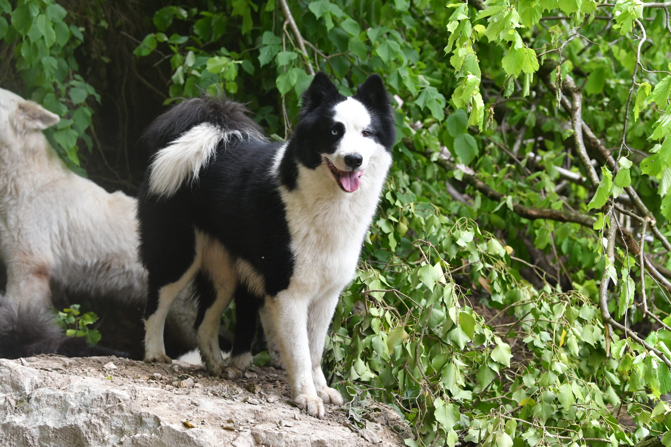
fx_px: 2237
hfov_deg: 17.1
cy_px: 224
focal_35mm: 120
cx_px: 336
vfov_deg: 11.4
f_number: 4
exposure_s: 1/1000
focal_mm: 80
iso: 1250
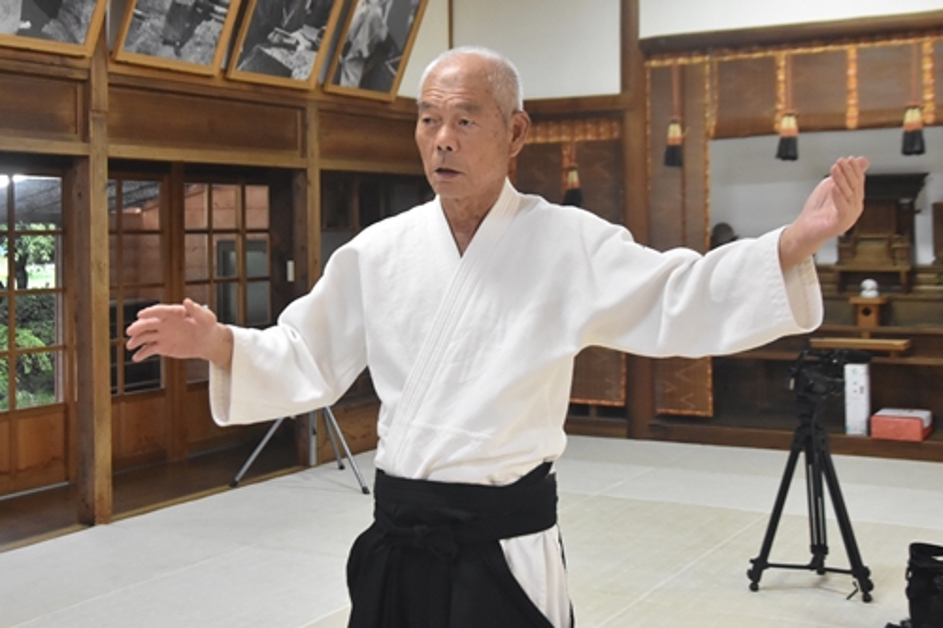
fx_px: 982
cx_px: 472
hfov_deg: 51.3
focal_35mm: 38
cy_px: 314
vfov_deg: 35.5
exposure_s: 1/160
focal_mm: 25
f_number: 4
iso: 3200
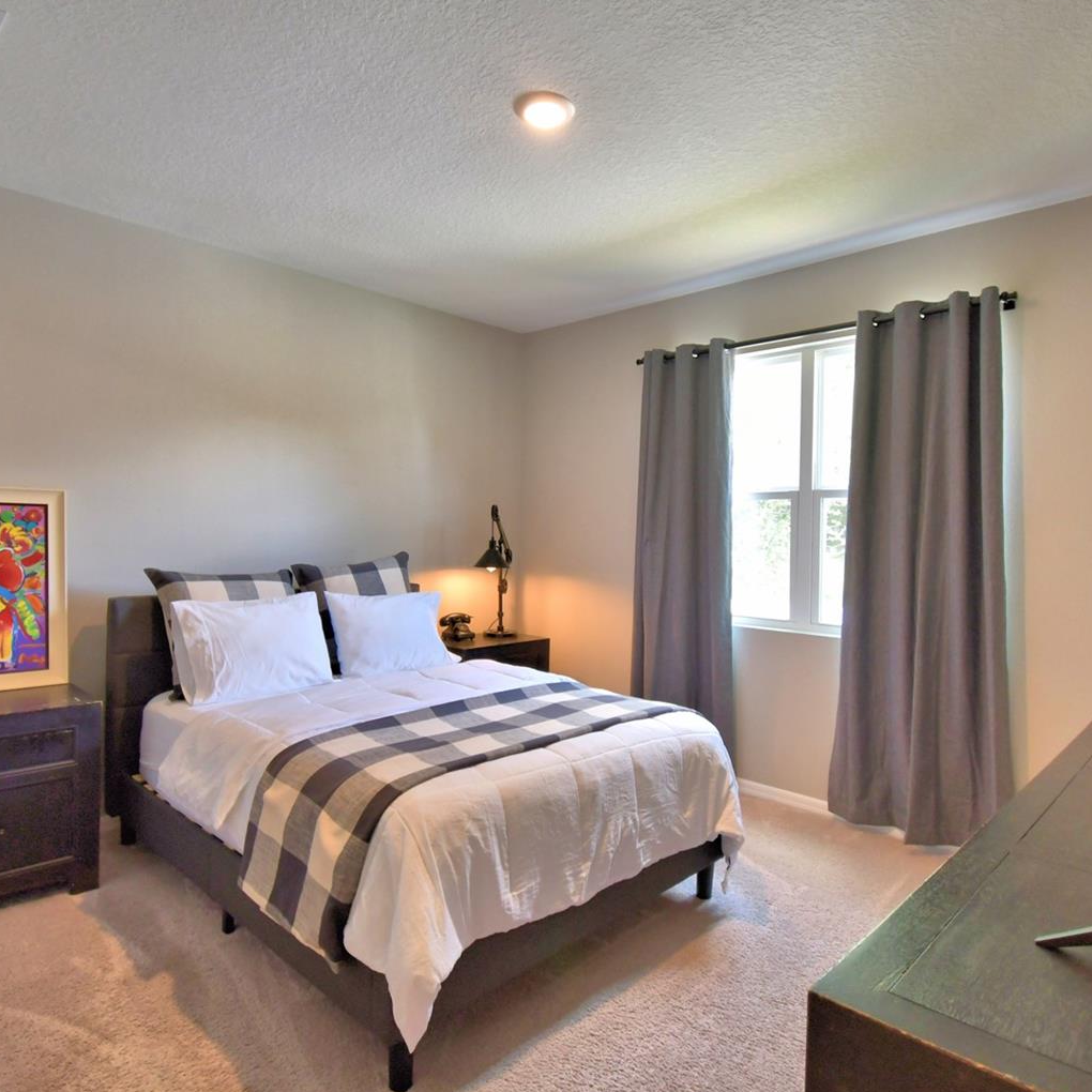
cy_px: 536
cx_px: 555
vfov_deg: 74.8
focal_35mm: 20
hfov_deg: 74.8
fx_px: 714
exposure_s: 1/40
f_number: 4.5
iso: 400
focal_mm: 10
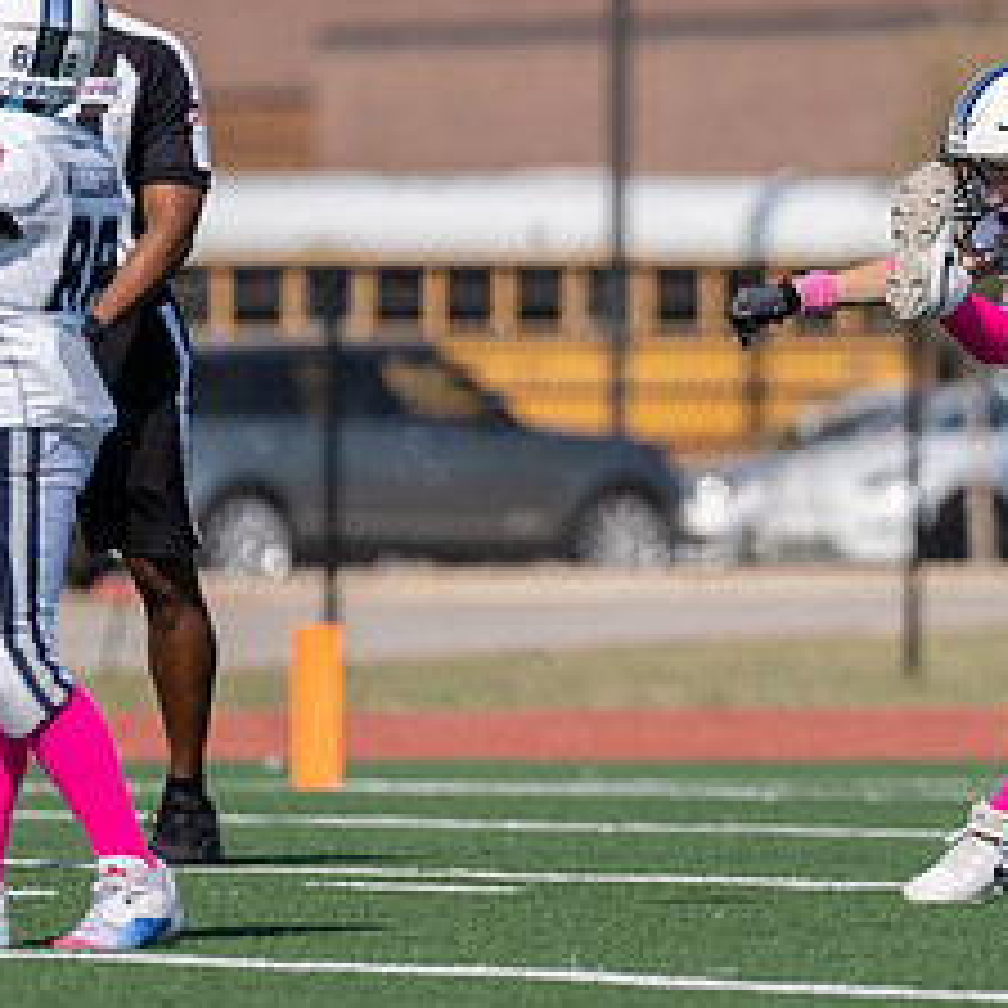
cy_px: 291
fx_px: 21019
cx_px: 819
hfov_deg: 2.7
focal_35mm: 638
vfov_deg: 2.7
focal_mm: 200
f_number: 2.8
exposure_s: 1/2500
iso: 100
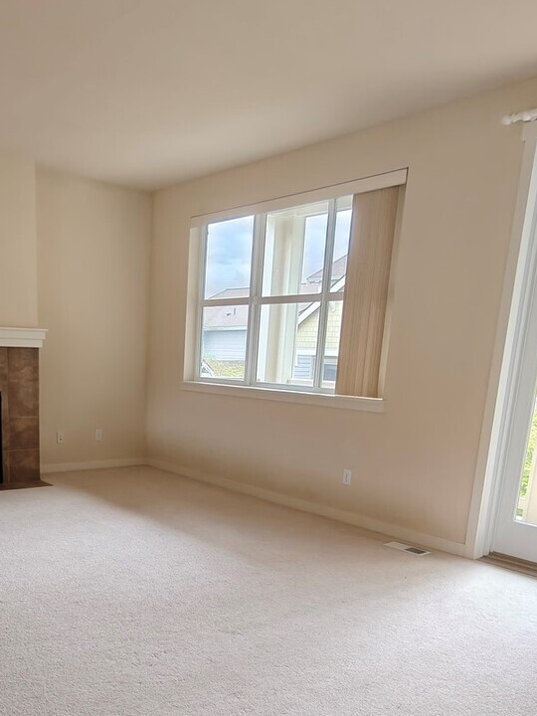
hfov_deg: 45.3
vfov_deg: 58.2
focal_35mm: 30
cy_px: 496
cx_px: 140
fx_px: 621
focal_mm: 2.3
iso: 2000
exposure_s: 1/125
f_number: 2
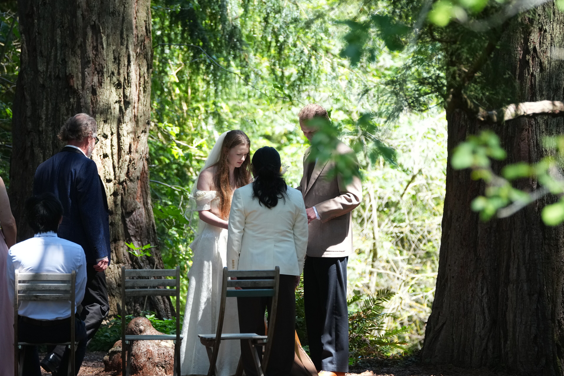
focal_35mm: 292
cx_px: 254
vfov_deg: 4.7
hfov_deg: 7.1
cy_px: 178
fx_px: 4574
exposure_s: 1/500
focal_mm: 259
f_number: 6.3
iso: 2000
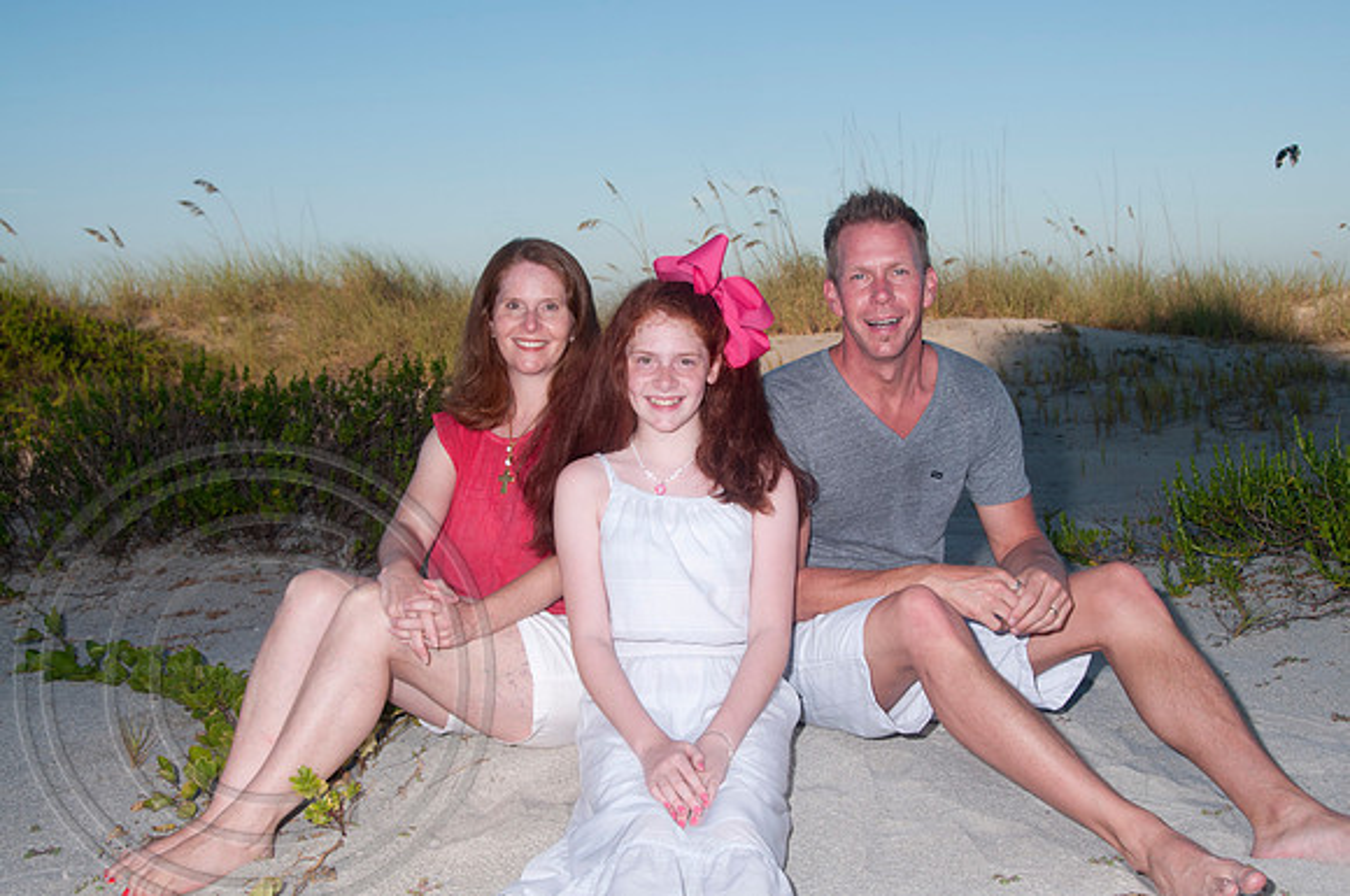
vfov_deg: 28.0
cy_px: 448
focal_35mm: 48
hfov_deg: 41.2
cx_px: 675
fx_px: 1797
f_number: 10
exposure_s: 1/250
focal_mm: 32
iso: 100
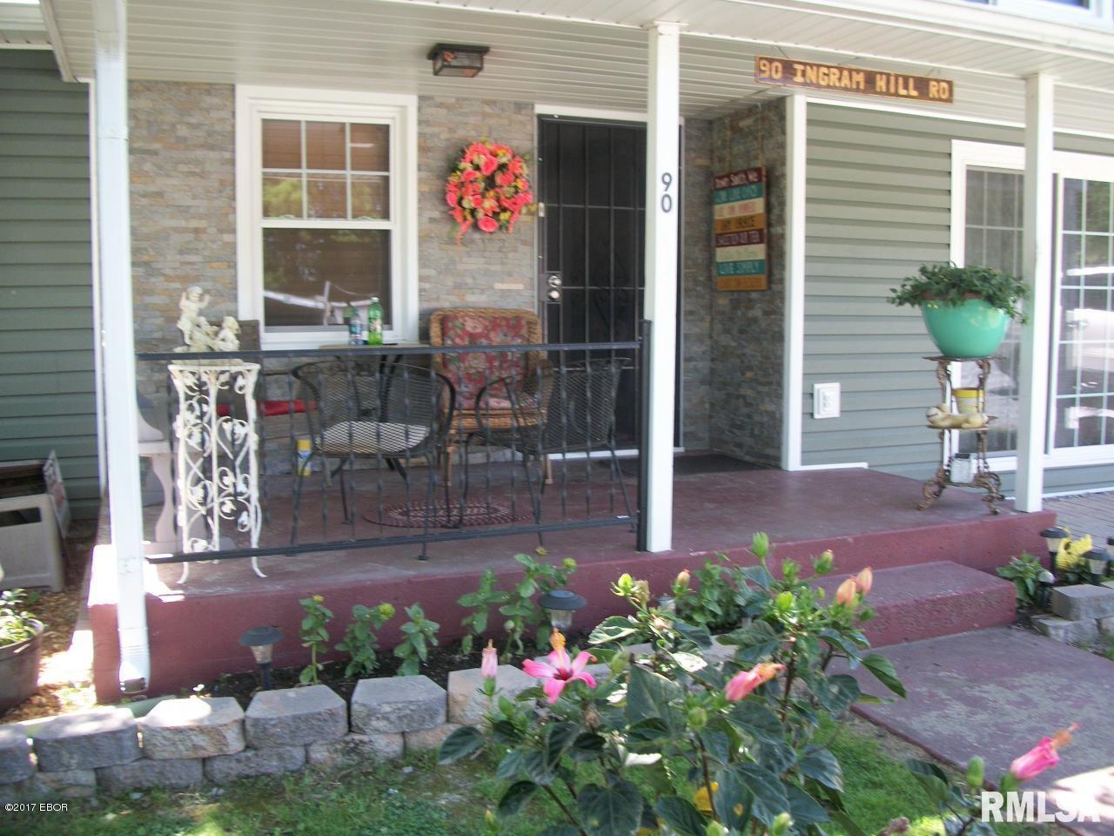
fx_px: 1030
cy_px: 418
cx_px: 557
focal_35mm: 32
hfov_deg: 56.8
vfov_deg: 44.2
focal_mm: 5.7
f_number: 2.9
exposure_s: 1/80
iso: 80
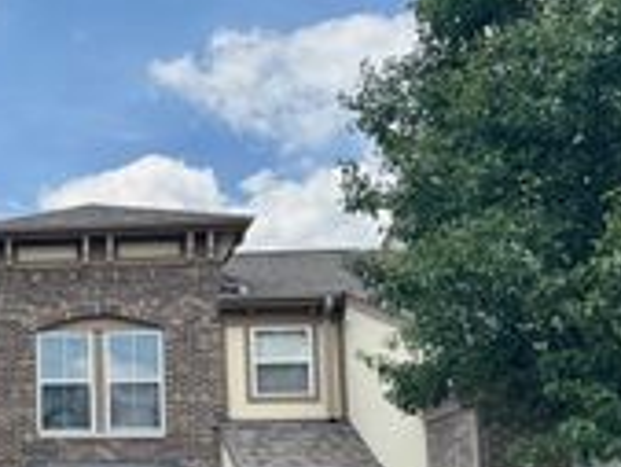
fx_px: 1275
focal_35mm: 71
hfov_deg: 24.0
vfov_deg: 20.4
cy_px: 392
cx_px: -191
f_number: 1.78
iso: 80
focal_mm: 6.76
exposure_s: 1/2959
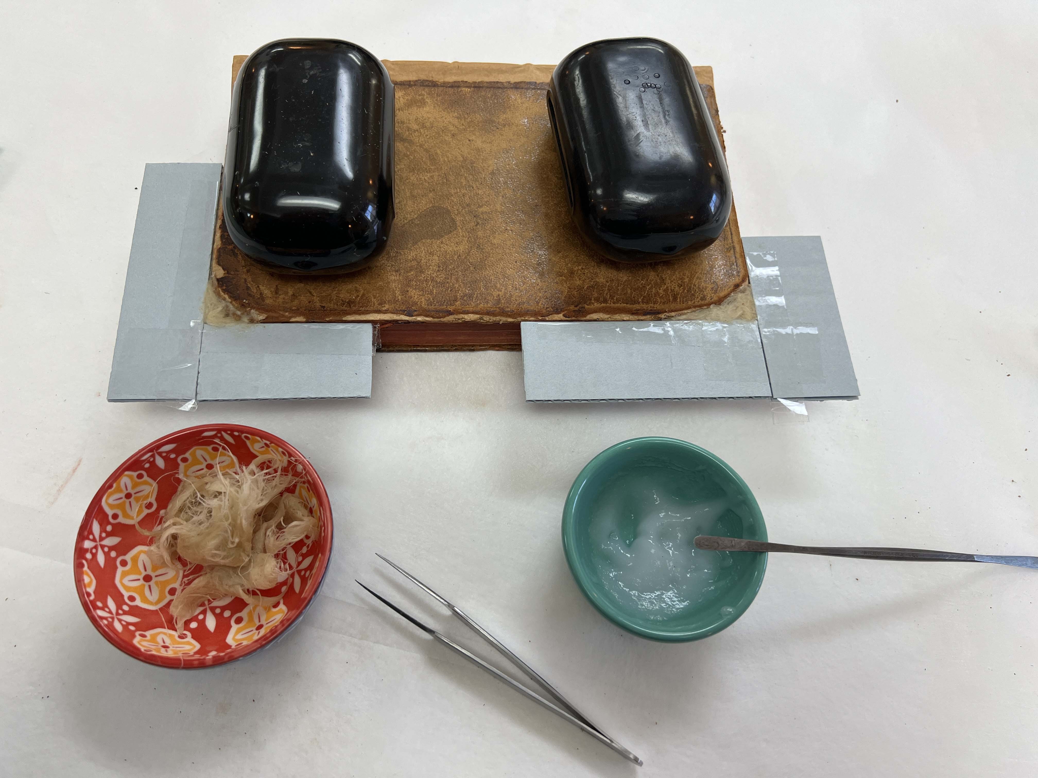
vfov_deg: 53.1
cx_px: 519
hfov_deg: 67.3
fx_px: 780
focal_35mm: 26
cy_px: 389
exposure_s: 1/120
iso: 100
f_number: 1.5
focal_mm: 5.7
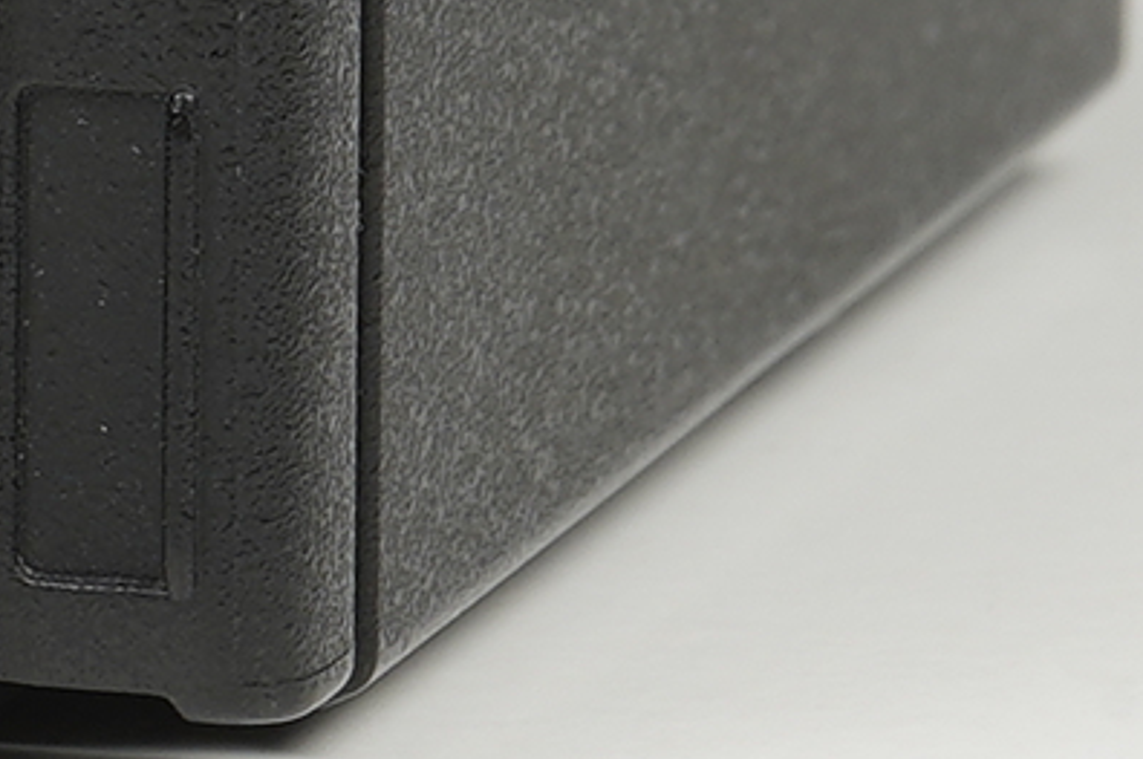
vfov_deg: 3.2
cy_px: -1287
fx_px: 13255
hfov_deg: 4.9
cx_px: -165
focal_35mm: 418
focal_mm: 55
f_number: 18
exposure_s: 1/160
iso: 200
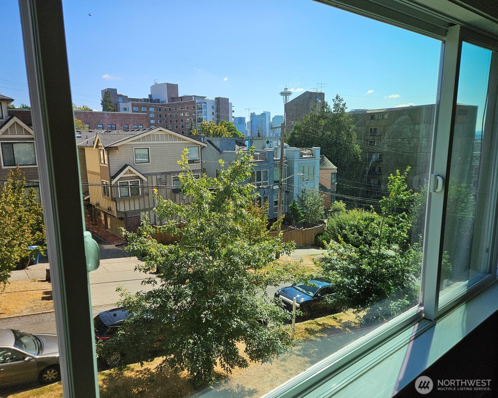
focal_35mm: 24
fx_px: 354
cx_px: 235
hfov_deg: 70.2
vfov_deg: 58.8
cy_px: 199
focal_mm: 5.4
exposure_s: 1/2000
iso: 64
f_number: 1.8
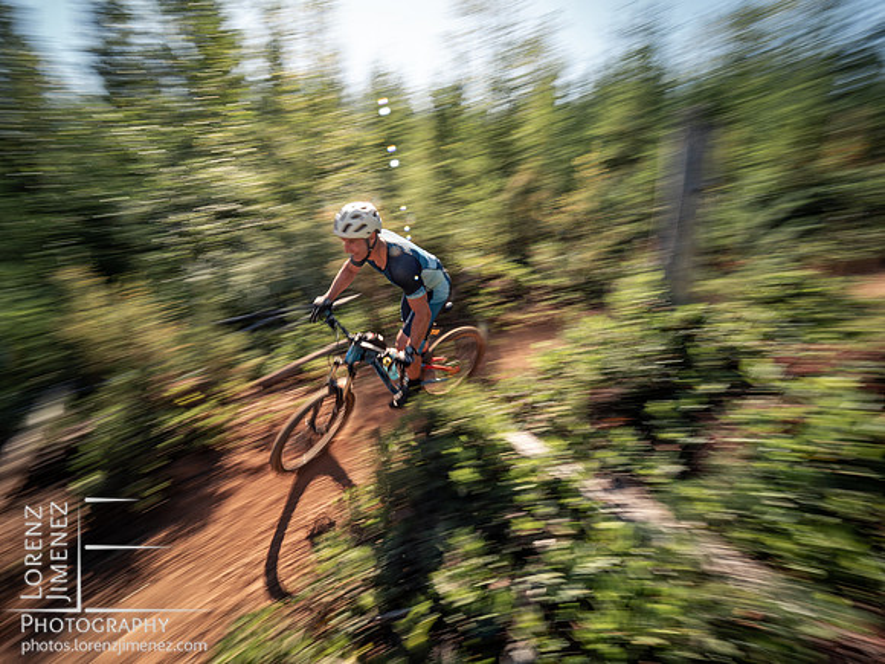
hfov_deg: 94.5
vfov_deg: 78.1
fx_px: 409
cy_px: 332
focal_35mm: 16
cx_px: 442
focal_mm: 8
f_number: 14
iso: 100
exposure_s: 1/30
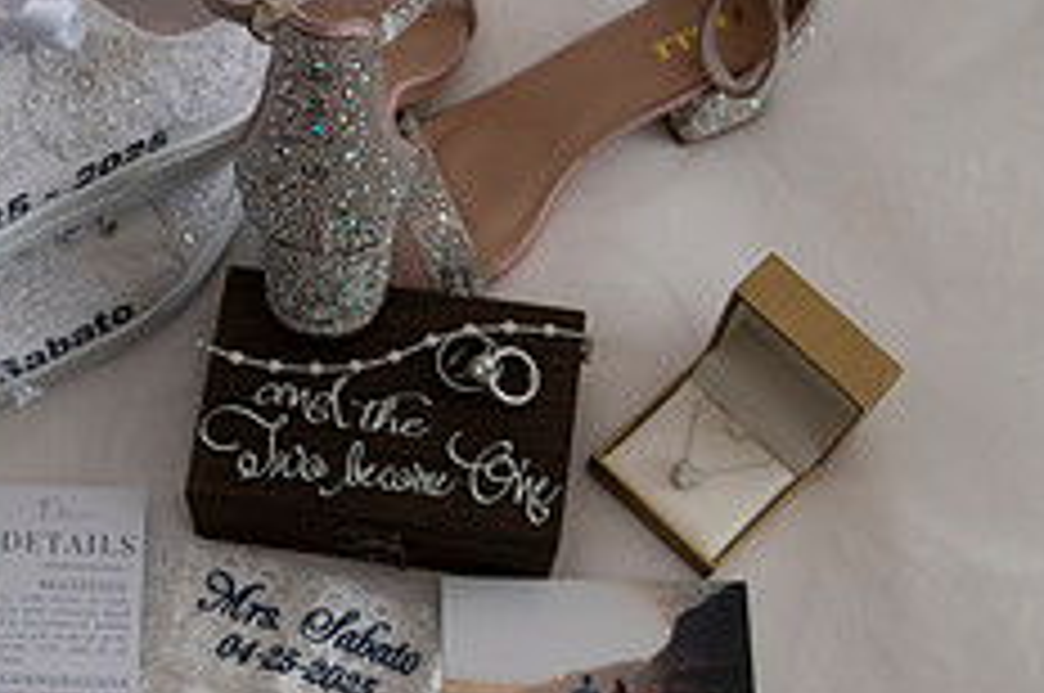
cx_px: 306
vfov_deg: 22.2
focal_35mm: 60
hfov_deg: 33.0
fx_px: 1738
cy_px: 572
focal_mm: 24
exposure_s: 1/640
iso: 400
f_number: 2.8
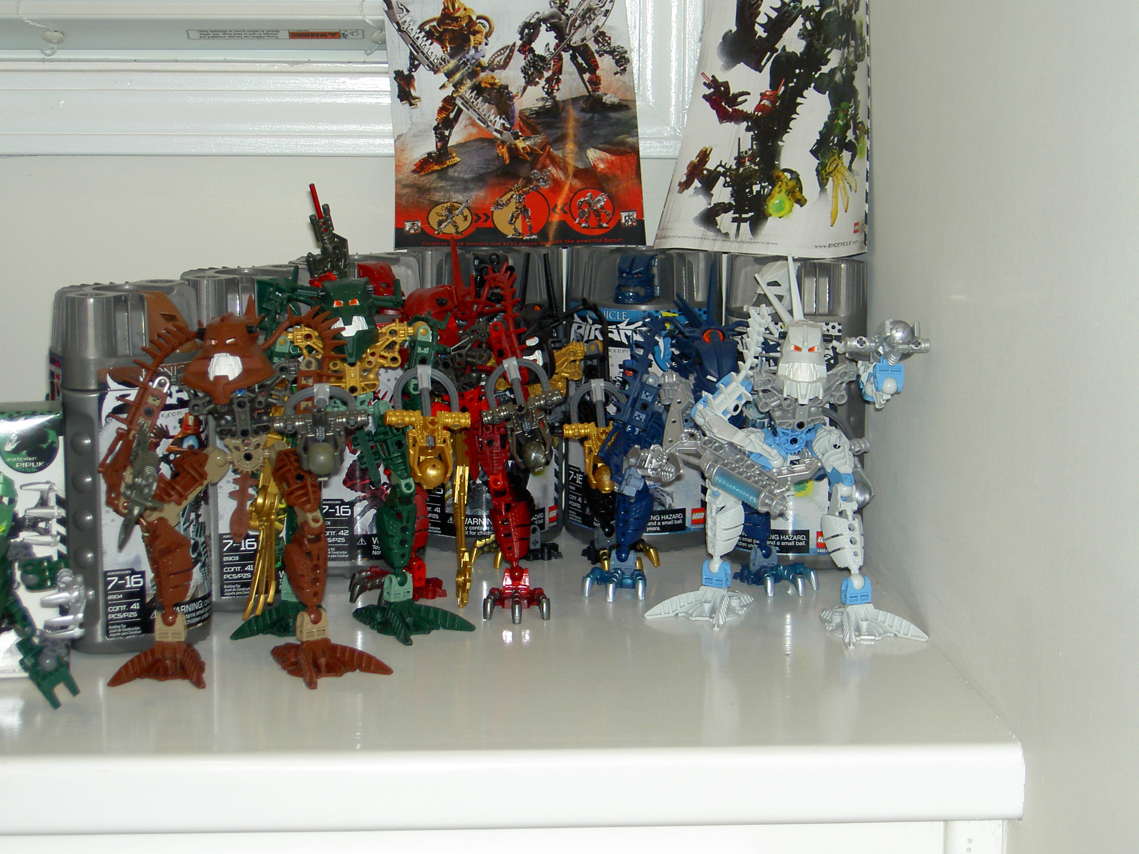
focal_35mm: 69
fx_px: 2270
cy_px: 427
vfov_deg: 21.3
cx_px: 570
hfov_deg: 28.2
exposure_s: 1/73
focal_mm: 14.2
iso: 100
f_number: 3.7
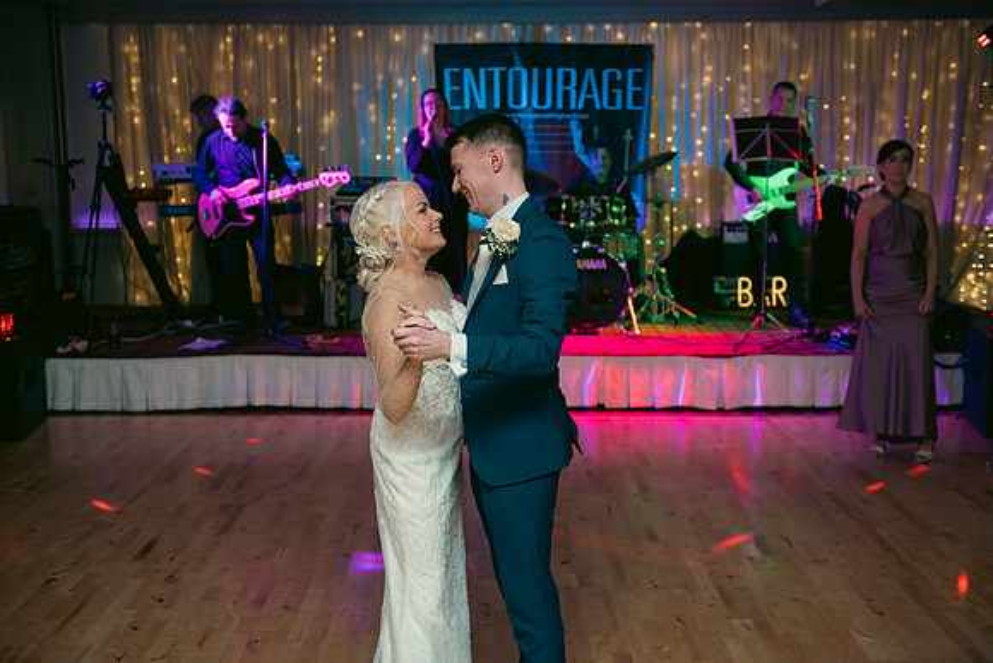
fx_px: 1159
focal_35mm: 42
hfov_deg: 46.4
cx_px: 496
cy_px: 332
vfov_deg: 31.9
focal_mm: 42
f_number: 3.5
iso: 800
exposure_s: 1/160
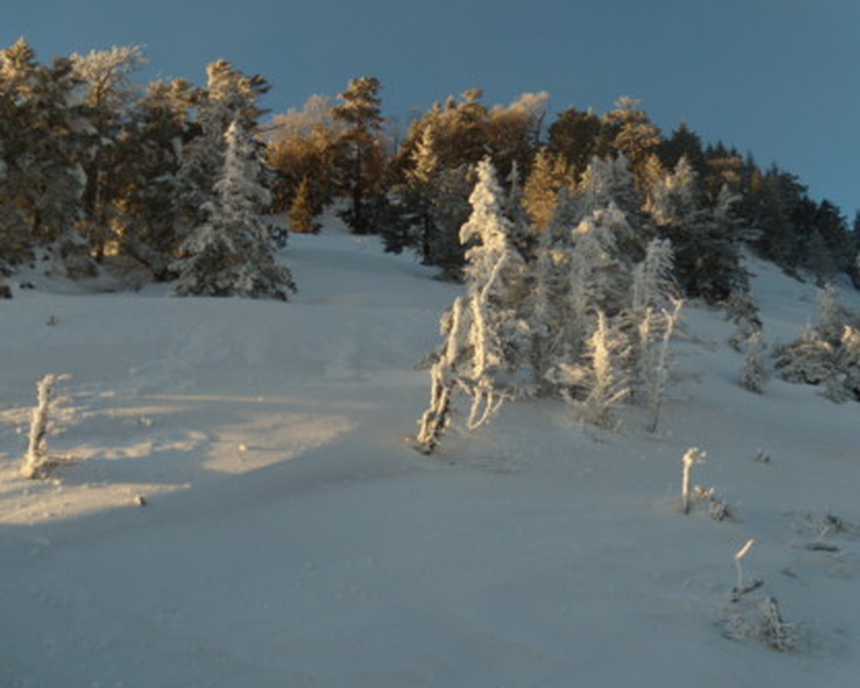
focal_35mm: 38
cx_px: 432
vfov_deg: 39.2
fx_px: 967
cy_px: 341
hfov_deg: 47.9
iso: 100
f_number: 3.6
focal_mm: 6.4
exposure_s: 1/400
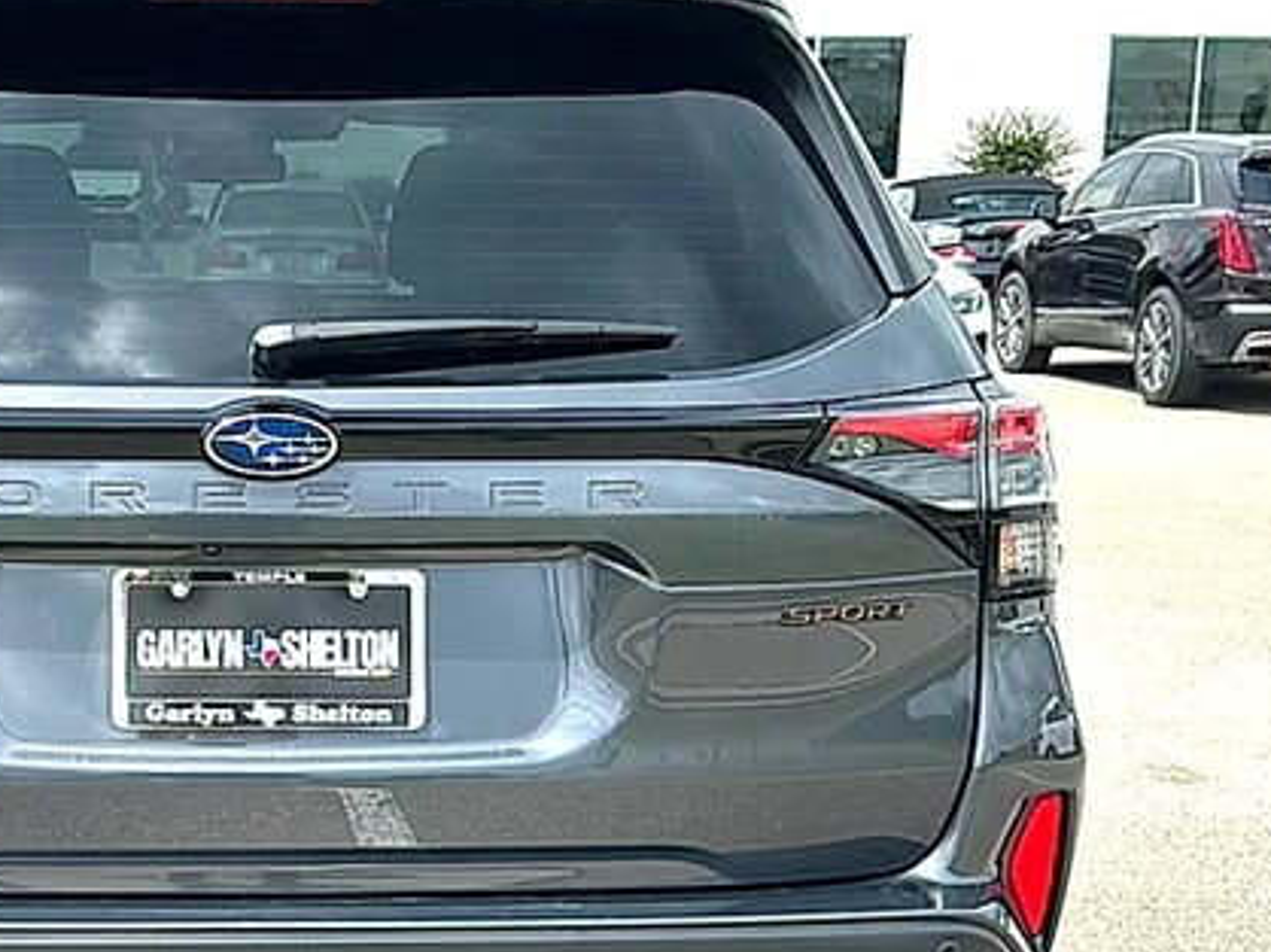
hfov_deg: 33.0
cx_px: 289
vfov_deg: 25.5
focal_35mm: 57
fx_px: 2092
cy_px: 637
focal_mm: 6.86
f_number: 1.78
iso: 80
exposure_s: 1/3623
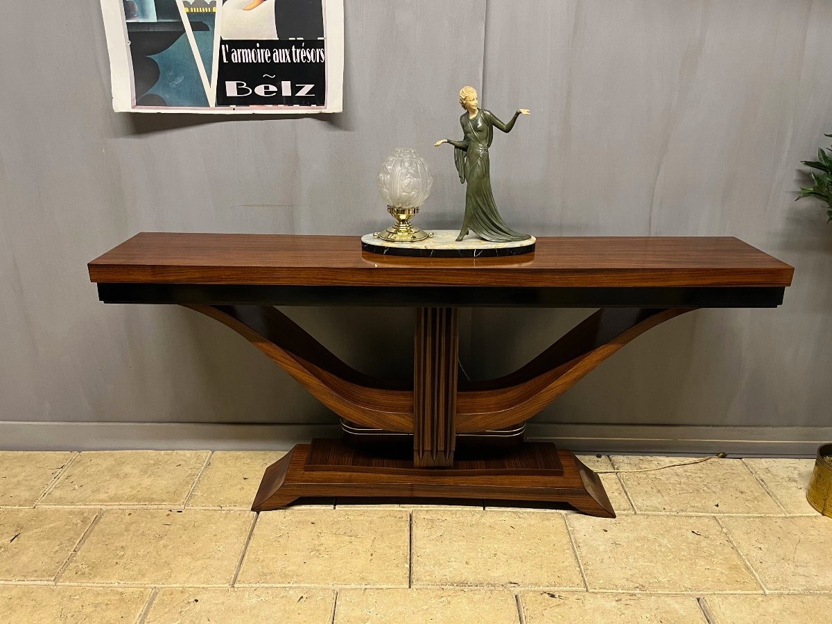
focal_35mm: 26
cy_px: 312
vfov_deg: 53.1
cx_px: 416
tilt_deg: -20.7
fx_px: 625
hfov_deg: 67.3
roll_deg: -0.7
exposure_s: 1/50
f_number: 1.6
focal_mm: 5.1
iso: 200
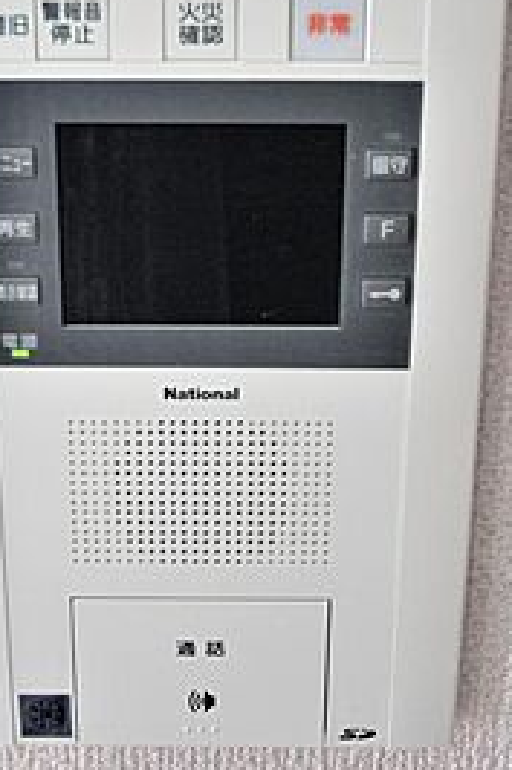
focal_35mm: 65
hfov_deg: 20.9
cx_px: 198
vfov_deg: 30.8
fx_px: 1388
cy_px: 281
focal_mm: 24
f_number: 4.5
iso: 250
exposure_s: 1/40
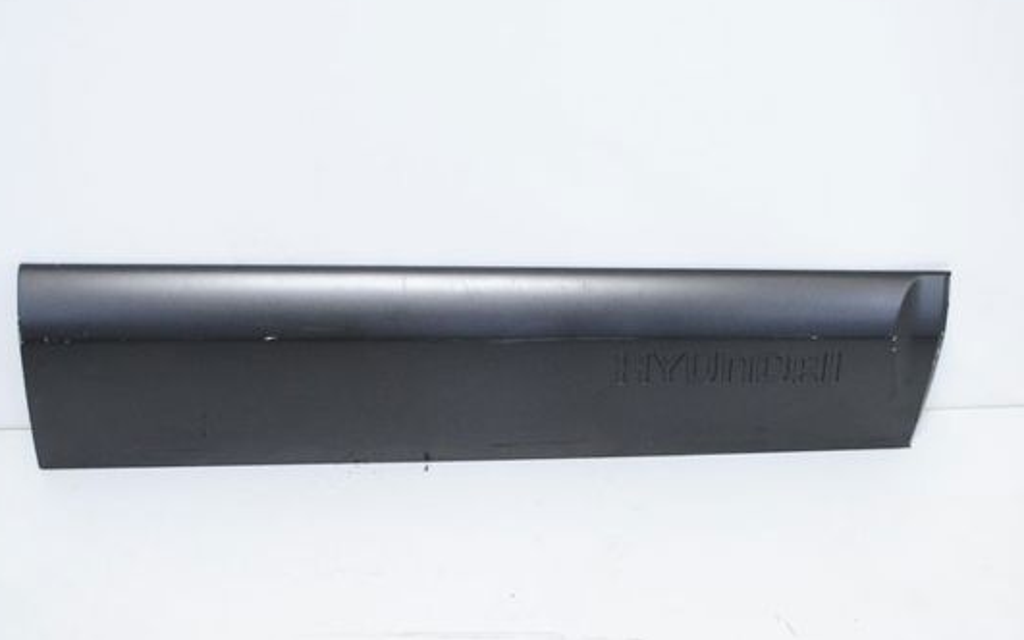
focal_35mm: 59
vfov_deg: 22.0
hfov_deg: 34.5
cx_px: 499
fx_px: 1647
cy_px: 291
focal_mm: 32
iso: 400
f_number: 5
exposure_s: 1/8
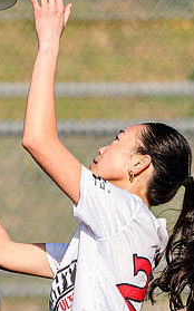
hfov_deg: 1.3
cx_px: 22
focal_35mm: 1007
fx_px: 8532
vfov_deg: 2.1
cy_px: 195
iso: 160
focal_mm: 190
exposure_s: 1/2500
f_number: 3.2
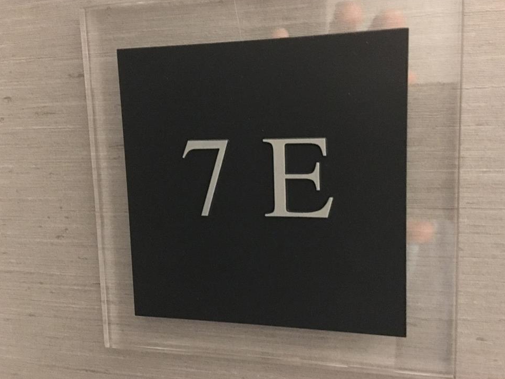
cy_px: 179
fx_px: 452
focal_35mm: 31
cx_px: 260
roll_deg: +1.9
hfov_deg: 58.4
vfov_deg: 45.4
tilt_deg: -6.3
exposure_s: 1/4
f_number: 2.2
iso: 400
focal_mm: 4.15
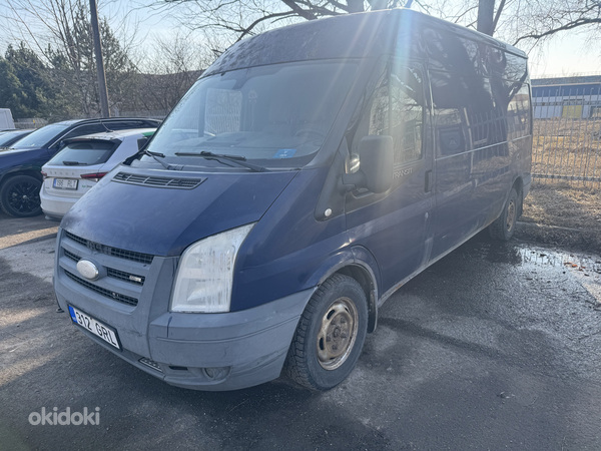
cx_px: 300
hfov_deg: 71.6
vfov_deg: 56.8
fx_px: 417
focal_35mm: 24
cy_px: 226
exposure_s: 1/1026
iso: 80
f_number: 1.78
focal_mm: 6.76
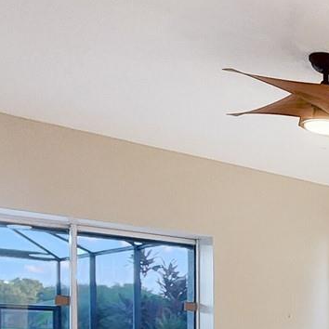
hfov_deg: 25.2
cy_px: 375
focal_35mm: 52
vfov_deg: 29.1
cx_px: 490
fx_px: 559
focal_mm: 2.2
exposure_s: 1/40
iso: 320
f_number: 2.2
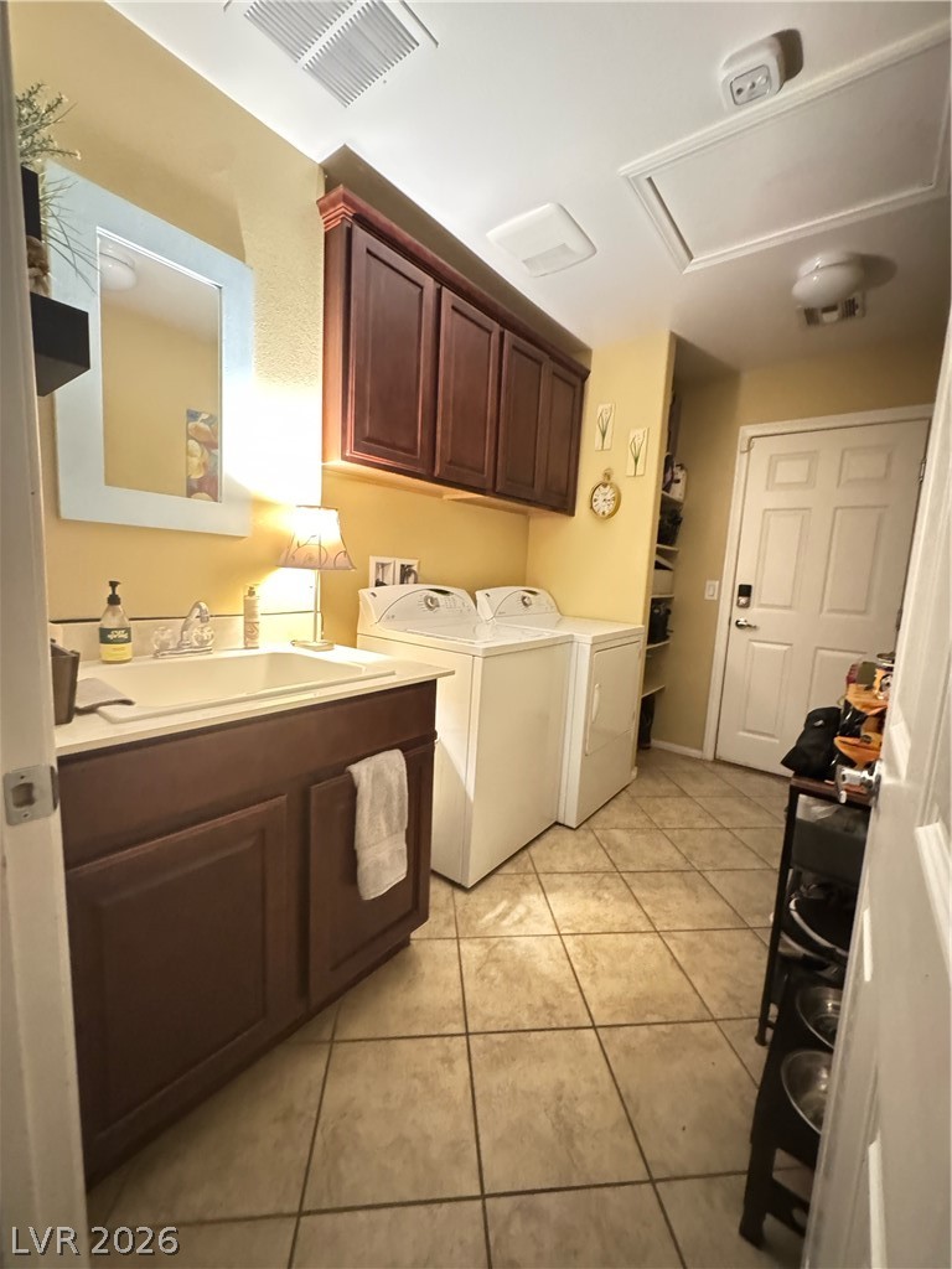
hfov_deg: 85.7
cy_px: 634
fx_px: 513
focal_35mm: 14
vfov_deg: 102.1
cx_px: 476
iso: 2500
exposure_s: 1/24
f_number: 2.2
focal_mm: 2.22
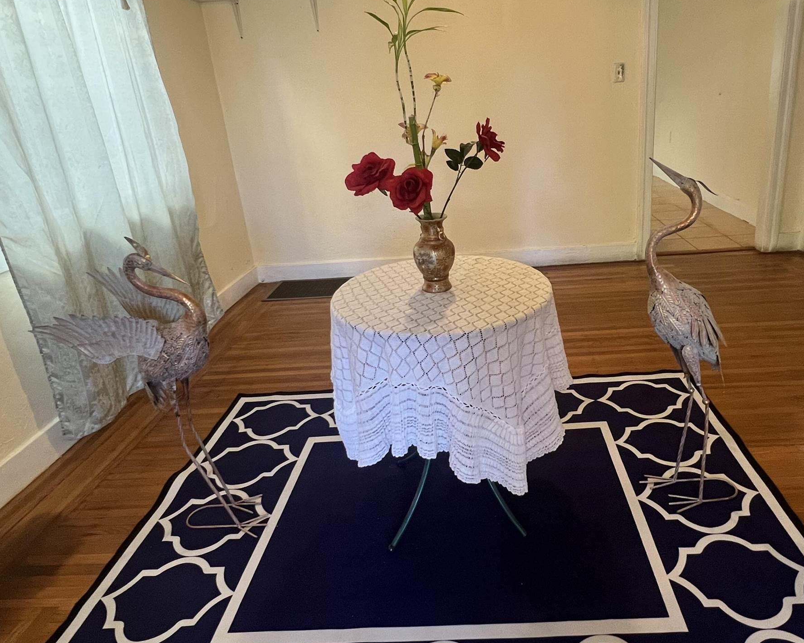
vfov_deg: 62.9
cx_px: 457
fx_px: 523
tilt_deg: -19.4
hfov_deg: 74.7
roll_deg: +5.1
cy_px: 284
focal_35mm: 22
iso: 320
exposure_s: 1/60
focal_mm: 1.57
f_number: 1.8
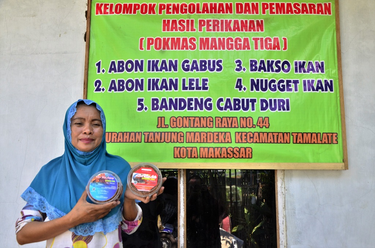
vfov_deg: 36.7
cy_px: 124
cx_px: 188
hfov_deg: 53.2
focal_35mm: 36
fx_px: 374
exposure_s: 1/90
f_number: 9.5
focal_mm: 24
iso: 560
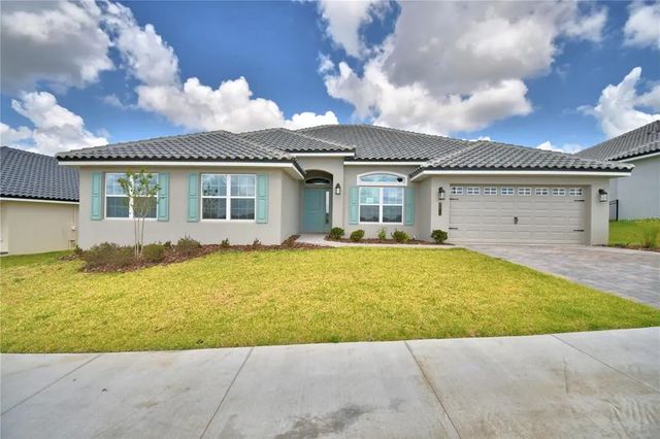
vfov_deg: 77.3
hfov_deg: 100.4
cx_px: 330
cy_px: 220
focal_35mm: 15
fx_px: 275
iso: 100
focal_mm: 10
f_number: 4.5
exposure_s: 1/1250
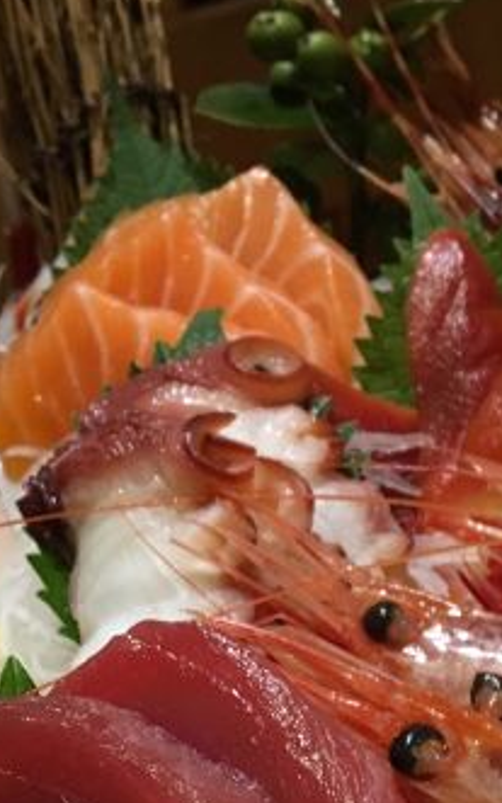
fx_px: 1422
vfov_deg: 30.5
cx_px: 173
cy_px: 677
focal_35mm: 65
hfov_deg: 20.0
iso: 200
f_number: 2.2
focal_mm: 4.15
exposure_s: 1/33
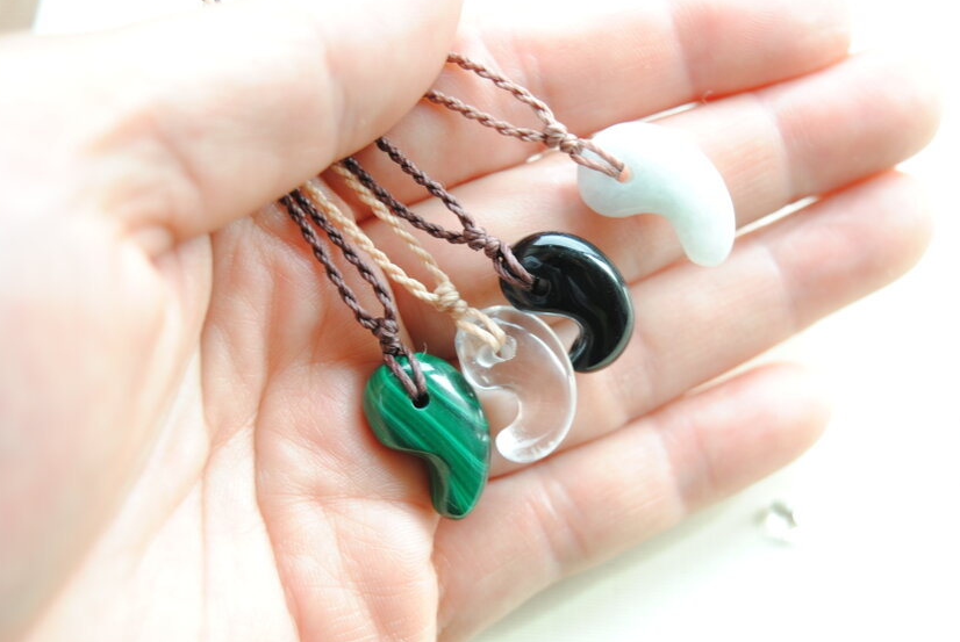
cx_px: 547
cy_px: 356
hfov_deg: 33.8
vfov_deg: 23.0
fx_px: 1575
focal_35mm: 59
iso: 100
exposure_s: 1/15
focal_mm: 34
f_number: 4.5
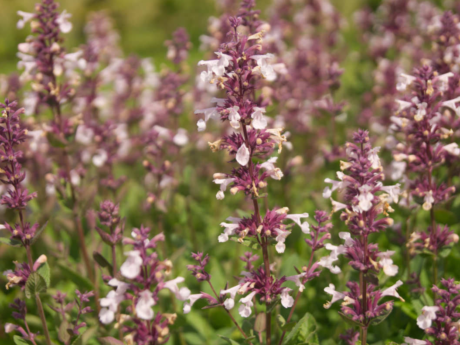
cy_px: 174
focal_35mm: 82
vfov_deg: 18.0
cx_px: 247
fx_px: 1090
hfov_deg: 23.8
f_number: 5.6
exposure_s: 1/640
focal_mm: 50
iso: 100
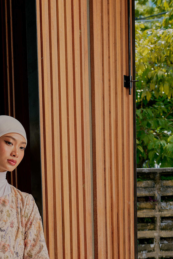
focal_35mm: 99
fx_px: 713
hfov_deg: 13.7
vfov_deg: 20.0
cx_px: 16
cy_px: 254
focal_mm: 50
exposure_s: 1/125
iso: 200
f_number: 6.3
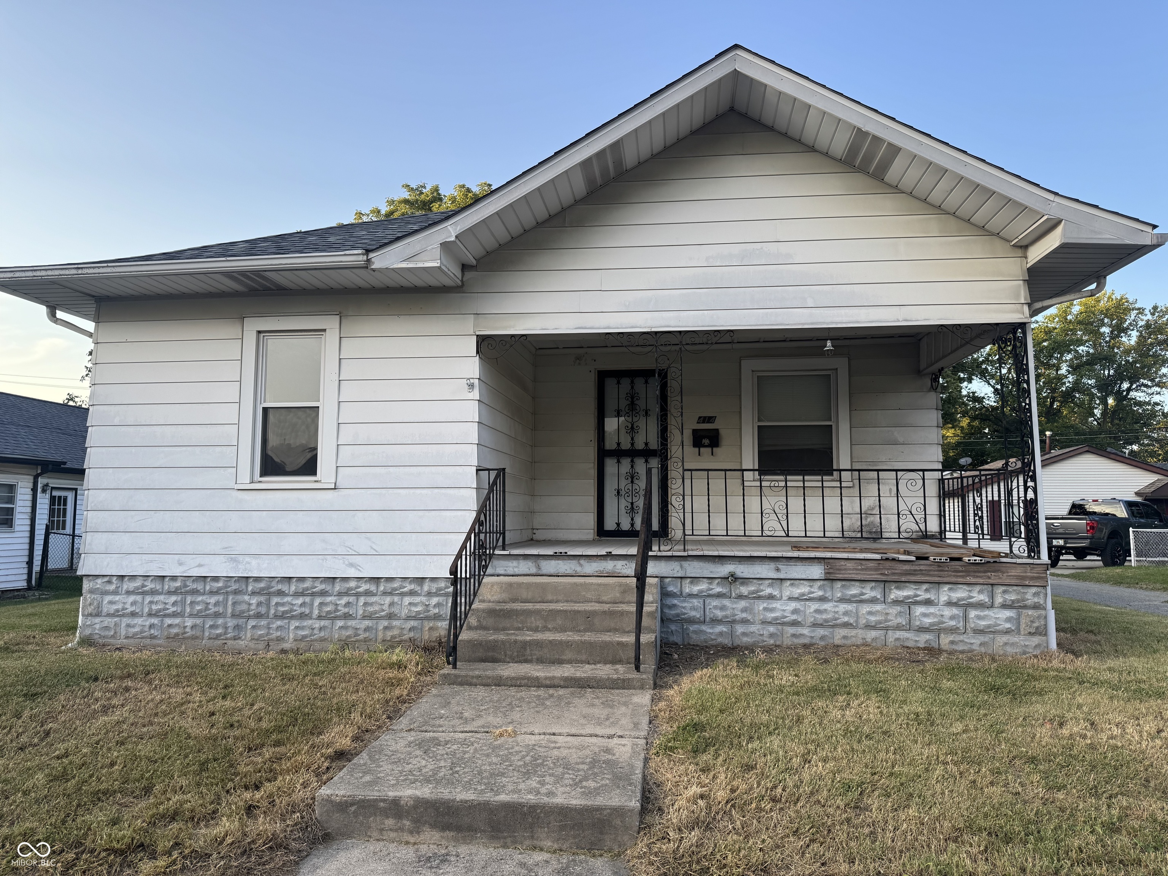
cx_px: 584
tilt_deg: +4.9
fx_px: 810
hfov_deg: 71.6
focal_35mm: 24
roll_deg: -0.6
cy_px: 438
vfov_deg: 56.8
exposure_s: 1/567
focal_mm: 6.76
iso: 80
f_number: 1.78
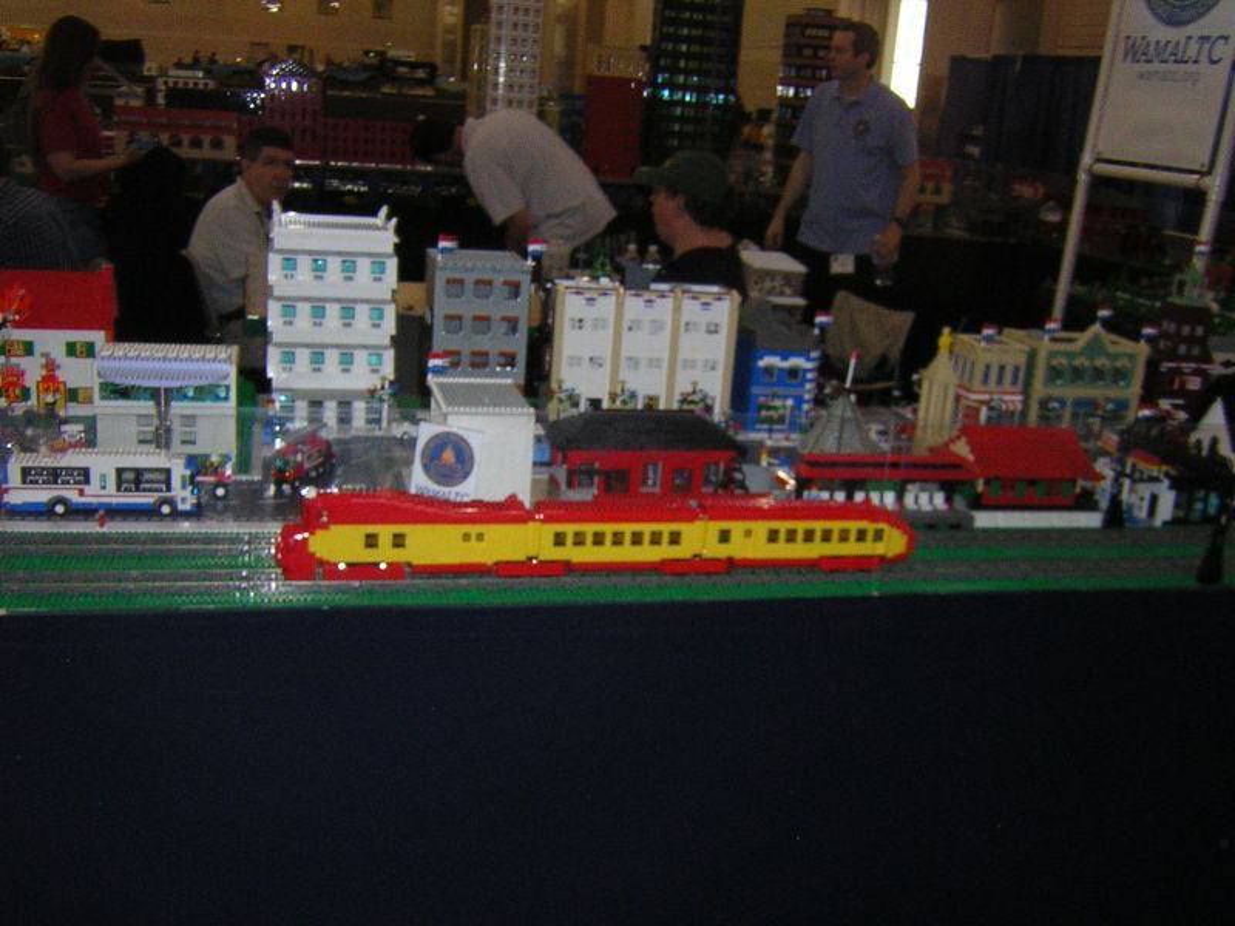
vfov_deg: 39.7
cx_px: 618
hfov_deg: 51.4
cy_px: 463
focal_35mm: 36
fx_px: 1284
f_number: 5.2
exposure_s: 1/60.1
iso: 400
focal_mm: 4.7
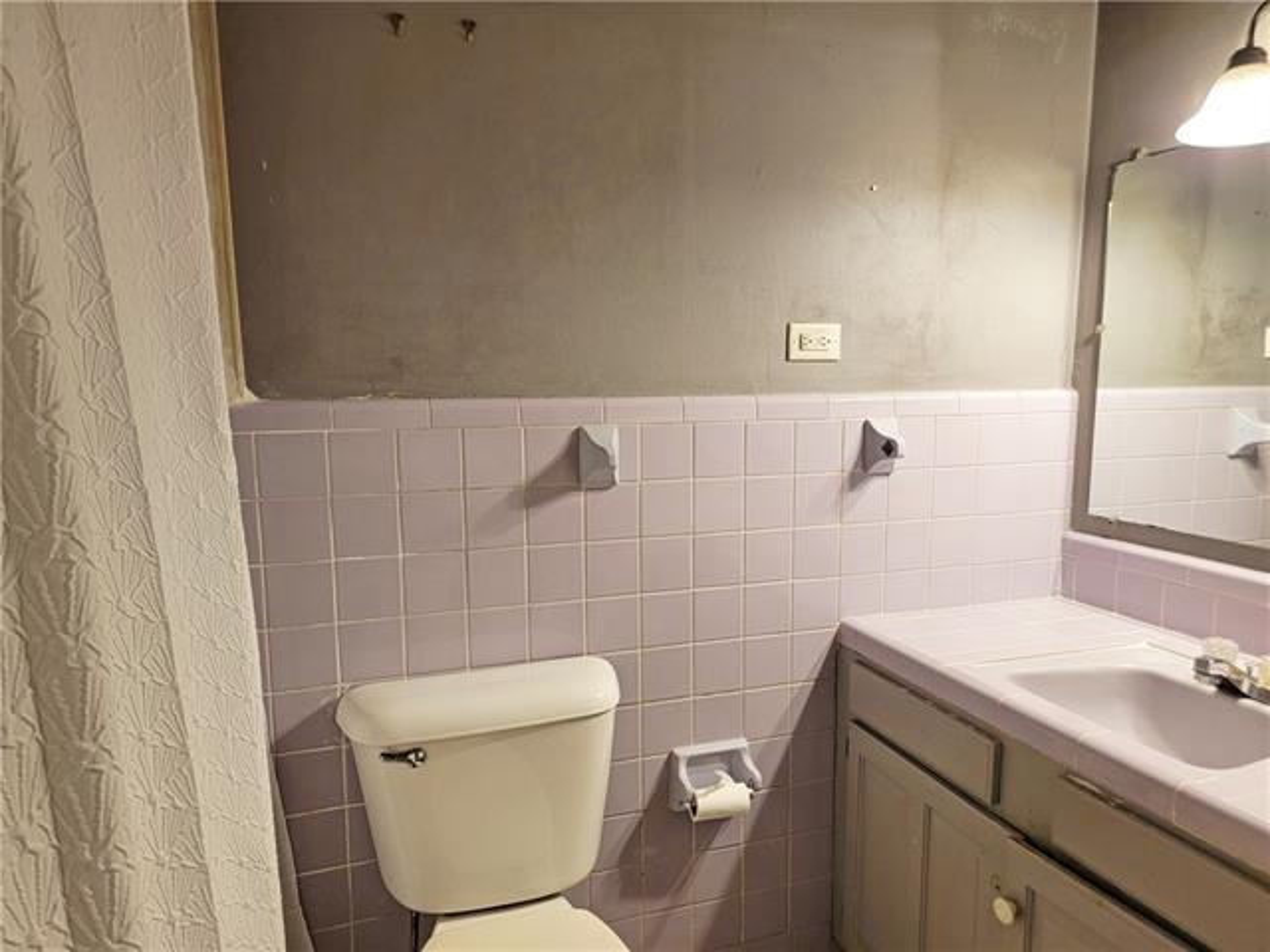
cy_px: 476
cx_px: 635
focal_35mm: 24
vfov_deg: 56.8
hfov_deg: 71.6
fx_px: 881
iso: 200
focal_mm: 6.7
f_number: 1.8
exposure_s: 1/40
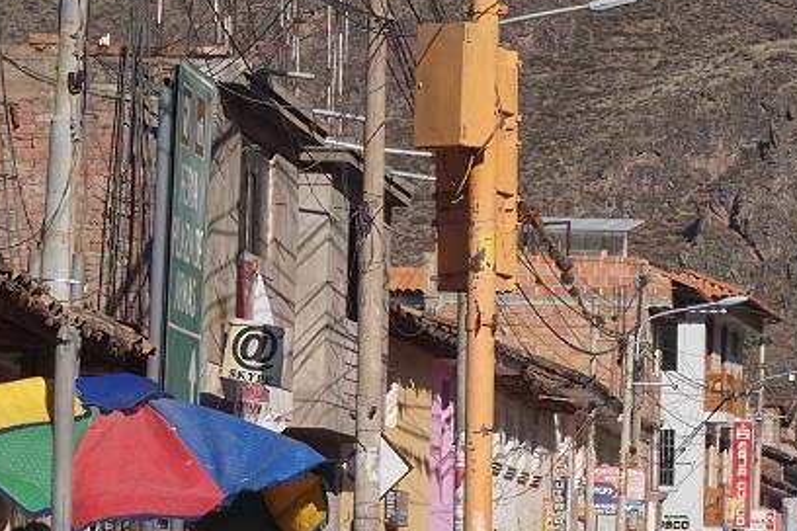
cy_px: 455
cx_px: 723
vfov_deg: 6.9
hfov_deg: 10.3
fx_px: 4405
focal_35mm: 199
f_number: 10
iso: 100
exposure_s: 1/250
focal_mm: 50
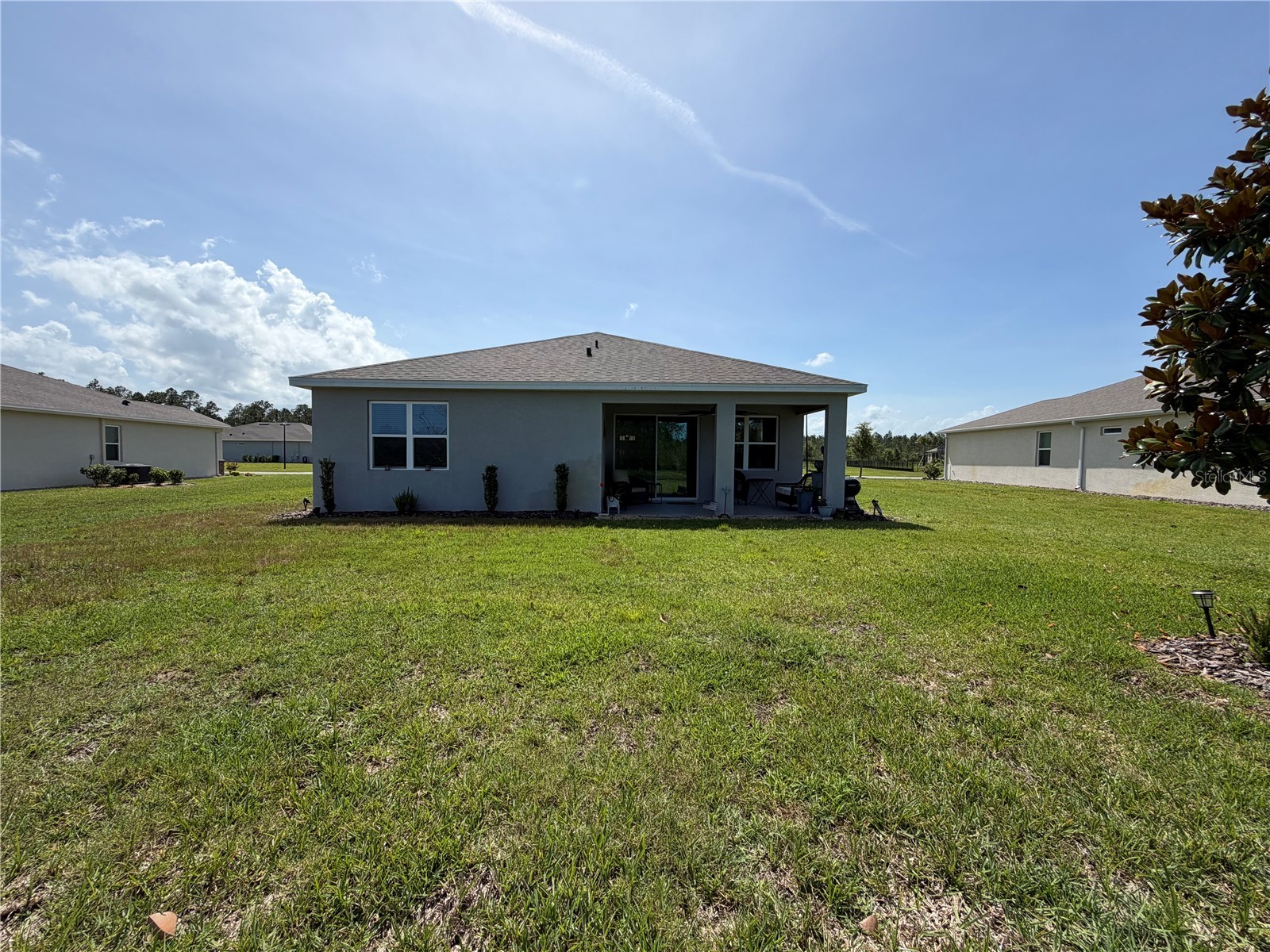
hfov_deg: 102.1
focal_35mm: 14
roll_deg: -0.4
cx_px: 635
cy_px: 476
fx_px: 514
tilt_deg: -1.8
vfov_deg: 85.7
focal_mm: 2.22
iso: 20
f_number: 2.2
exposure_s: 1/1285
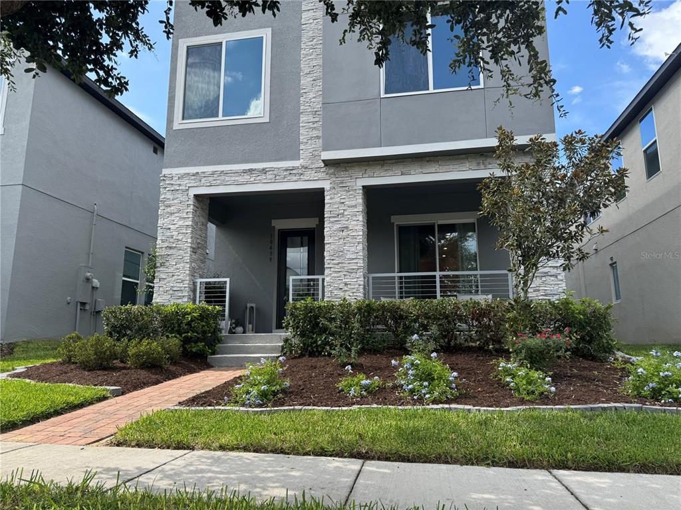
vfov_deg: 56.8
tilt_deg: +9.8
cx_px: 340
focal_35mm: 24
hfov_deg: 71.6
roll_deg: -0.2
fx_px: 472
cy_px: 255
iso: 80
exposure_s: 1/1339
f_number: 1.78
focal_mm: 6.76
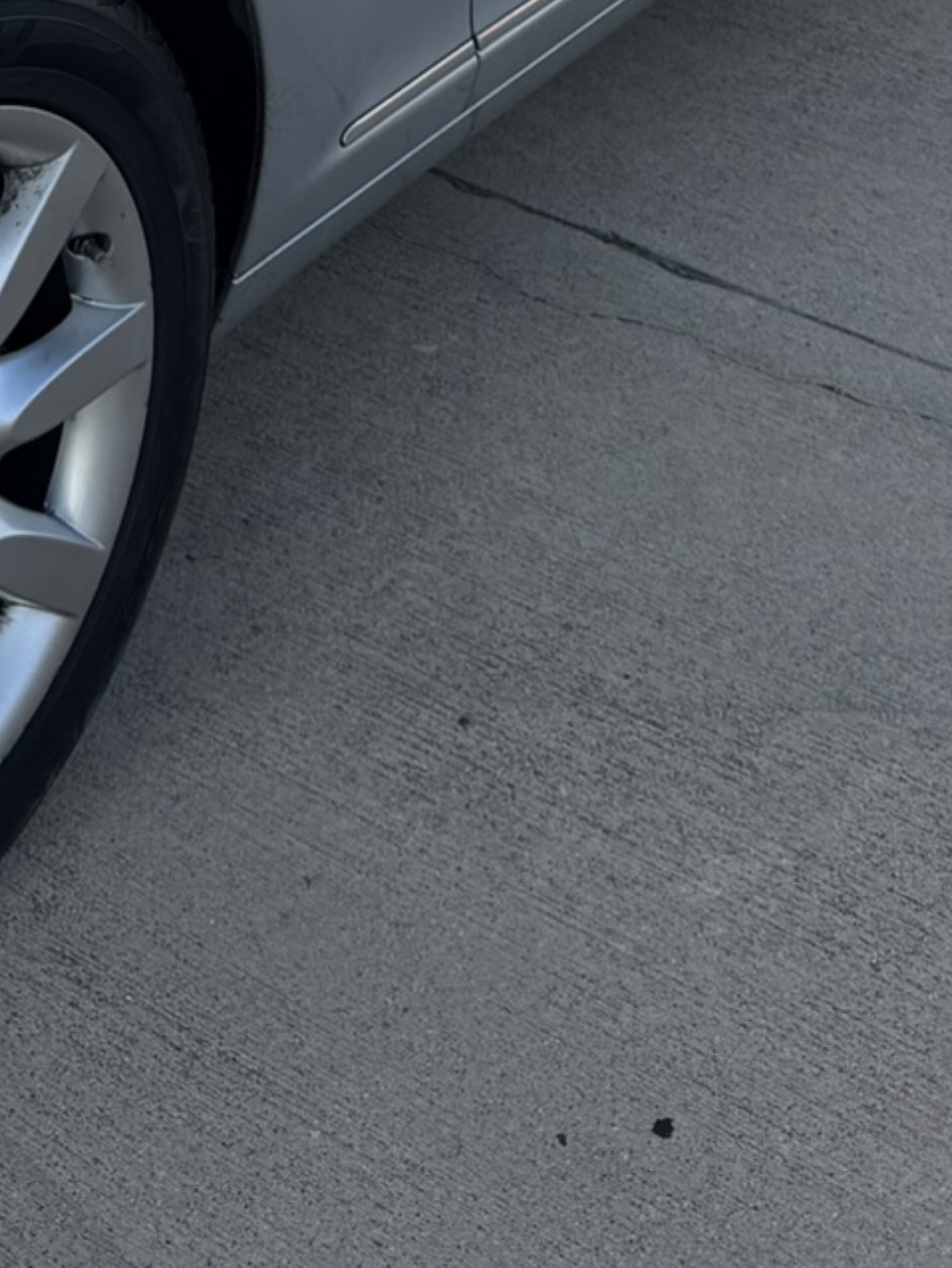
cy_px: -614
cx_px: 225
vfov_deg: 21.4
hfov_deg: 19.0
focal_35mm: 77
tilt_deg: -12.4
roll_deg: -4.3
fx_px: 2822
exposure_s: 1/1653
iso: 80
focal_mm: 6.76
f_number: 1.78
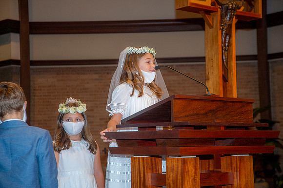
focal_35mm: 78
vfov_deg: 17.5
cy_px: 94
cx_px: 142
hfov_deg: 26.0
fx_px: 613
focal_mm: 78
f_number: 5.6
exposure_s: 1/250
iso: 1600
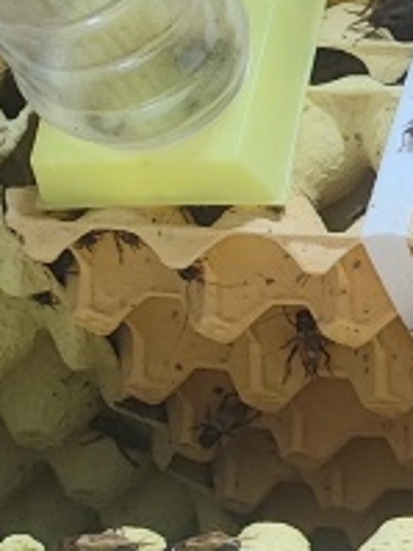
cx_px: 981
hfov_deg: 10.1
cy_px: 685
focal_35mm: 129
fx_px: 2054
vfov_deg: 14.7
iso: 886
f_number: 1.65
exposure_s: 1/50
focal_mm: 5.26
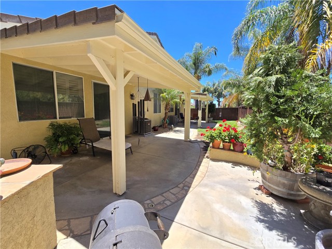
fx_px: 125
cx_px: 166
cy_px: 124
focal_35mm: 13
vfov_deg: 89.9
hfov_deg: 106.2
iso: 50
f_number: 2.2
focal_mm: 2.2
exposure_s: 1/1073
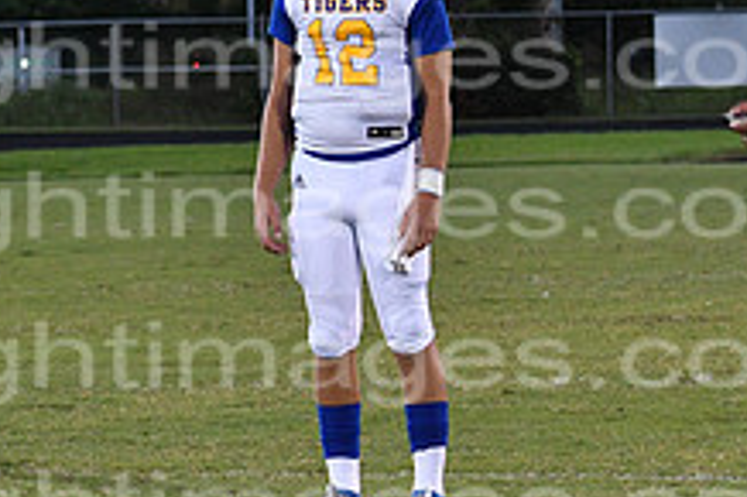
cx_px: 89
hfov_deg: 7.3
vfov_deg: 4.9
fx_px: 5805
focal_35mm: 280
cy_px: 139
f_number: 4
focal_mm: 70
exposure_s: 1/800
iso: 1600
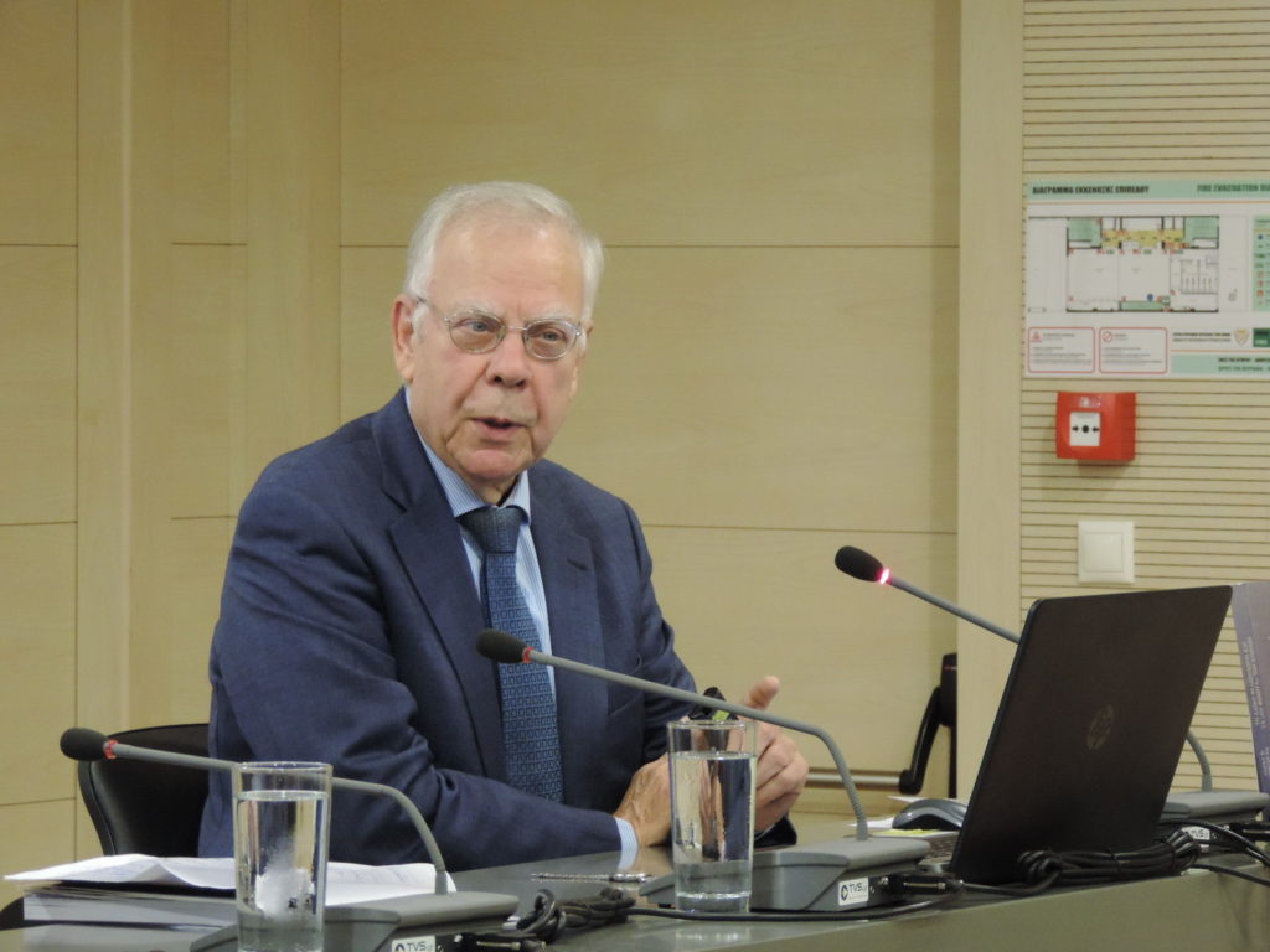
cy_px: 476
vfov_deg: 8.0
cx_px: 635
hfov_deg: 10.7
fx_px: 6787
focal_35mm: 185
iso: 800
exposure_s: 1/25
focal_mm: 33
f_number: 4.6
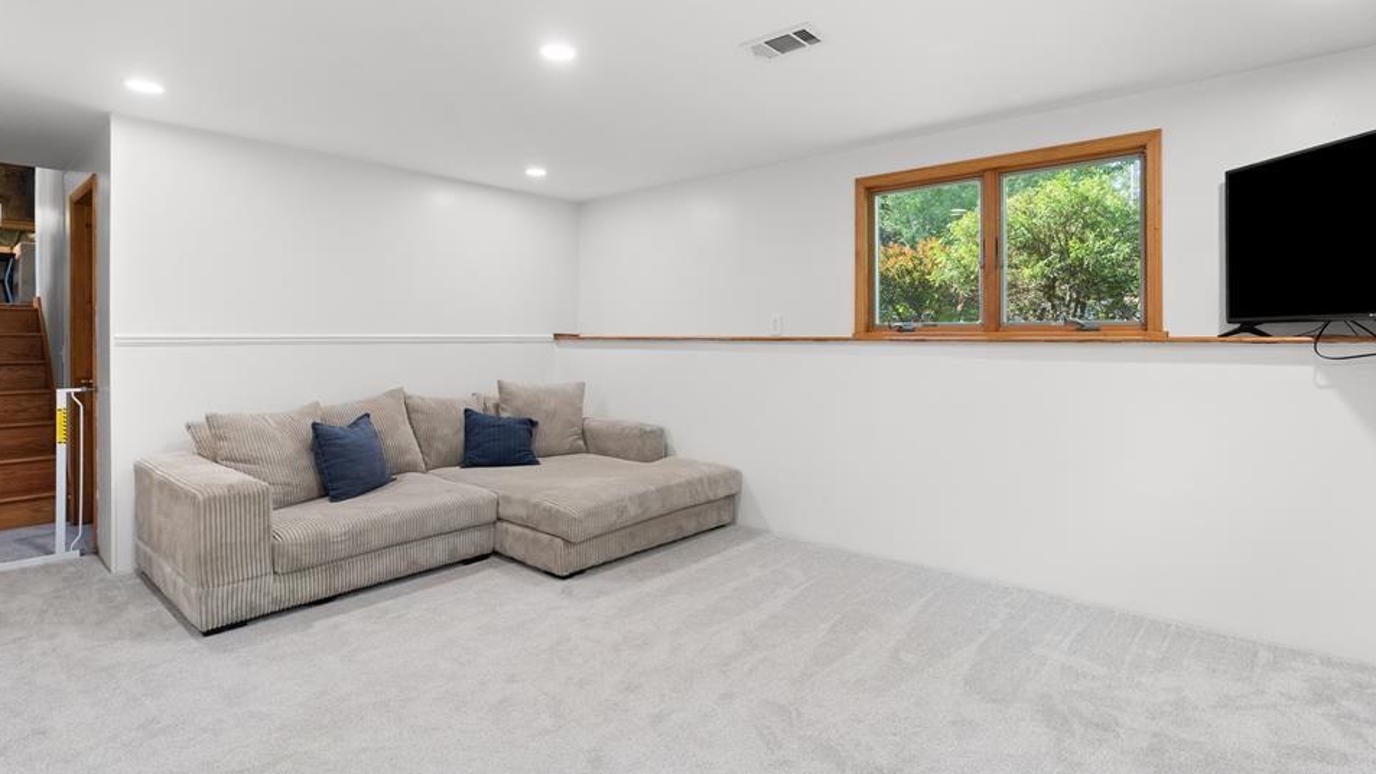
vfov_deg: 61.0
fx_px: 657
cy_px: 387
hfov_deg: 92.6
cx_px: 663
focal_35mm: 18
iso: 1600
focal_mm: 16
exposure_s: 1/30
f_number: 5.6
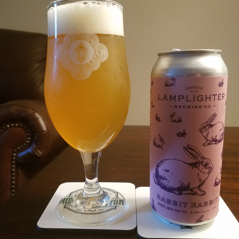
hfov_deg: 52.5
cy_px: 119
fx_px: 242
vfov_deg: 52.5
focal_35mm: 31
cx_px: 114
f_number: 1.7
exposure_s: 1/17
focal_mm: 4.2
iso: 200
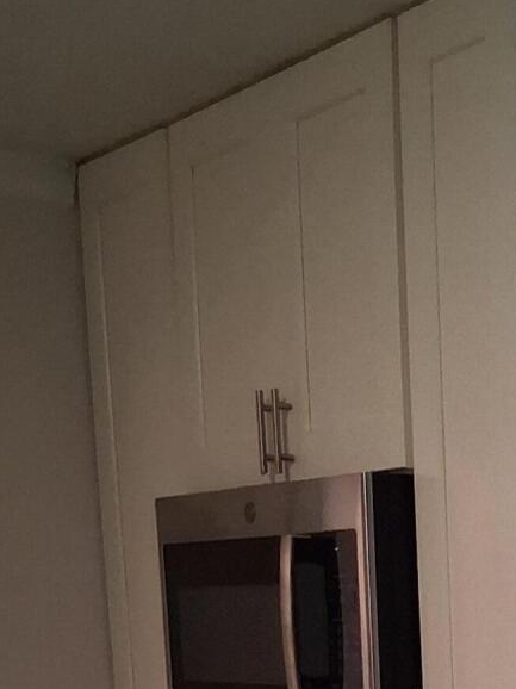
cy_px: 1113
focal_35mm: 90
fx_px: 1790
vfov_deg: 18.5
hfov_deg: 15.2
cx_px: 759
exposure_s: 1/120
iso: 400
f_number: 1.8
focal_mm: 3.98
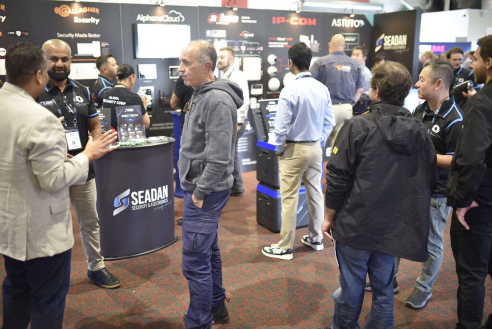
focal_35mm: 35
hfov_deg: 54.4
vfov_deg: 37.9
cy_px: 164
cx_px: 246
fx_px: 479
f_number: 1.4
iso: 1000
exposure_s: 1/60
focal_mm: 35
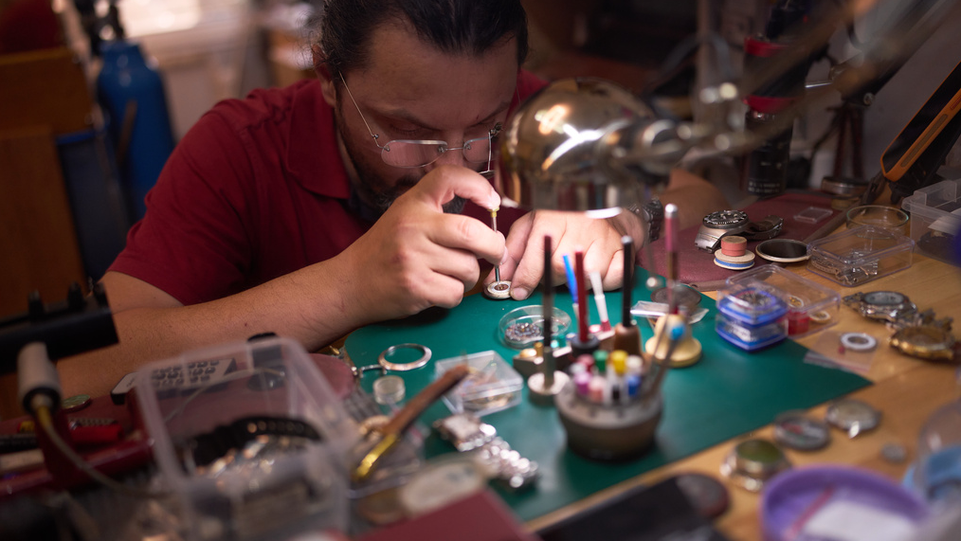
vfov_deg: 32.0
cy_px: 273
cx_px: 477
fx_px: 943
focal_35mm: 37
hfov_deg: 54.0
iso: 800
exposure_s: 1/2000
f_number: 1.6
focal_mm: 35
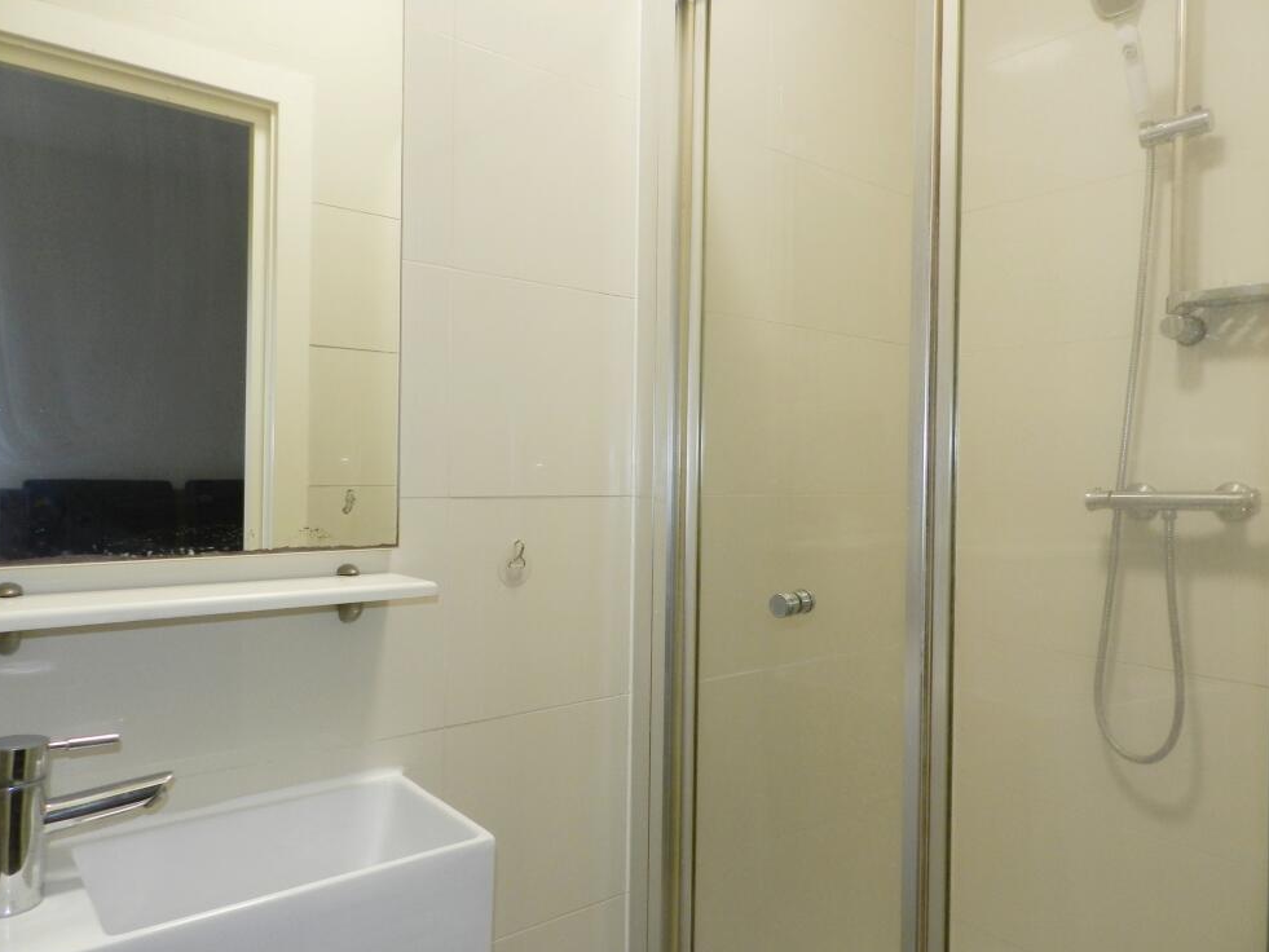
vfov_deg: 56.8
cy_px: 466
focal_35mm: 24
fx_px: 880
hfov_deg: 71.6
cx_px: 651
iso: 200
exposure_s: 1/30
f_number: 3.4
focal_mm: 4
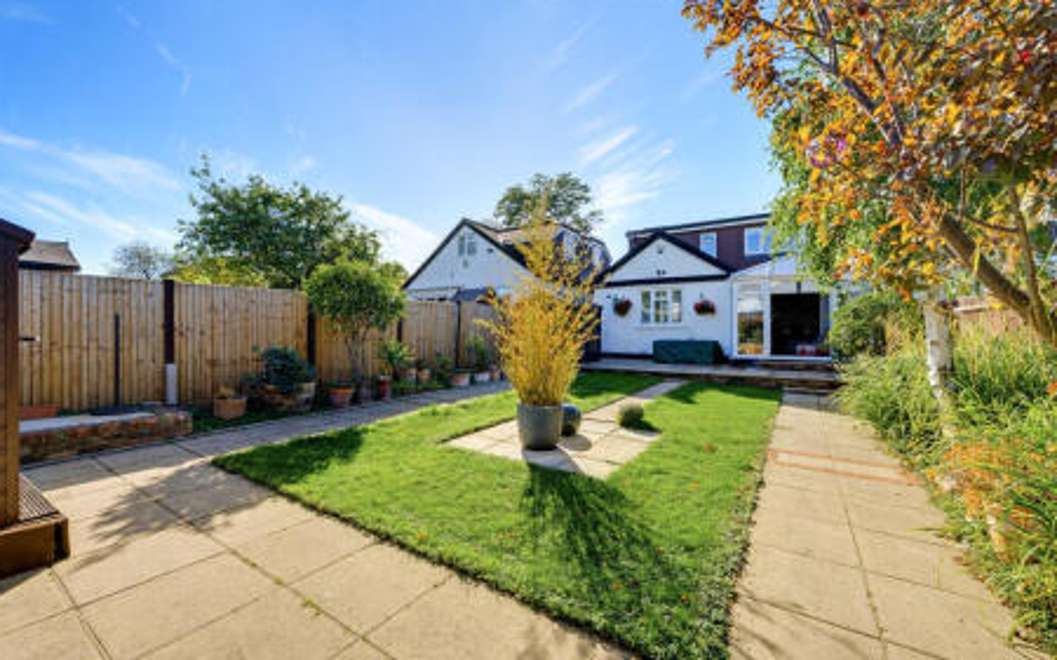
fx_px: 403
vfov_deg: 78.6
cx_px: 526
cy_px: 318
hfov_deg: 105.3
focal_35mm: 14
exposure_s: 1/125
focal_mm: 13
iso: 100
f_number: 8
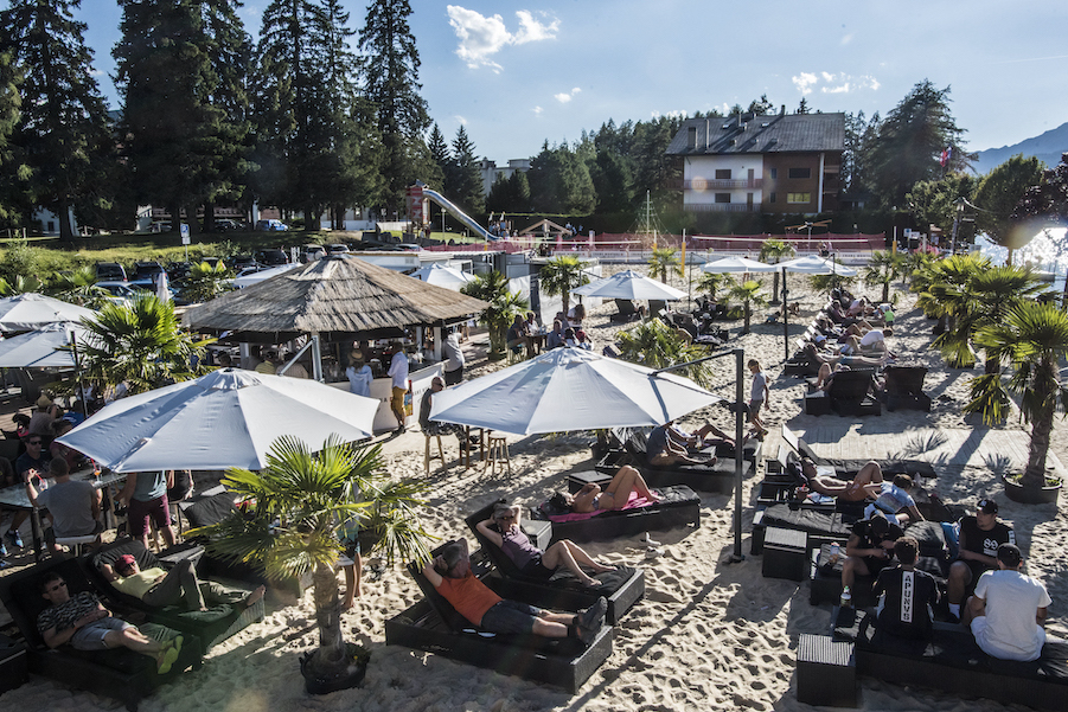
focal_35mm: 25
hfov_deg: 71.5
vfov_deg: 51.3
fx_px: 742
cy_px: 333
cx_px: 537
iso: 1000
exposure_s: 1/320
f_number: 22
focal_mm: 22
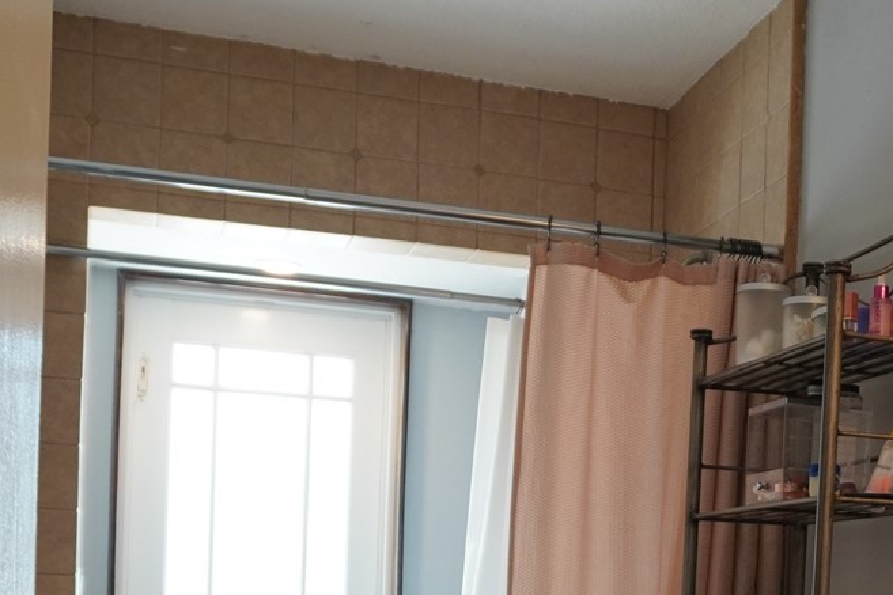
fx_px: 1538
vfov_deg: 20.7
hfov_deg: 31.7
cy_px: 673
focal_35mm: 62
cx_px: 680
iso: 640
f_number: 4
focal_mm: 16
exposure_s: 1/160
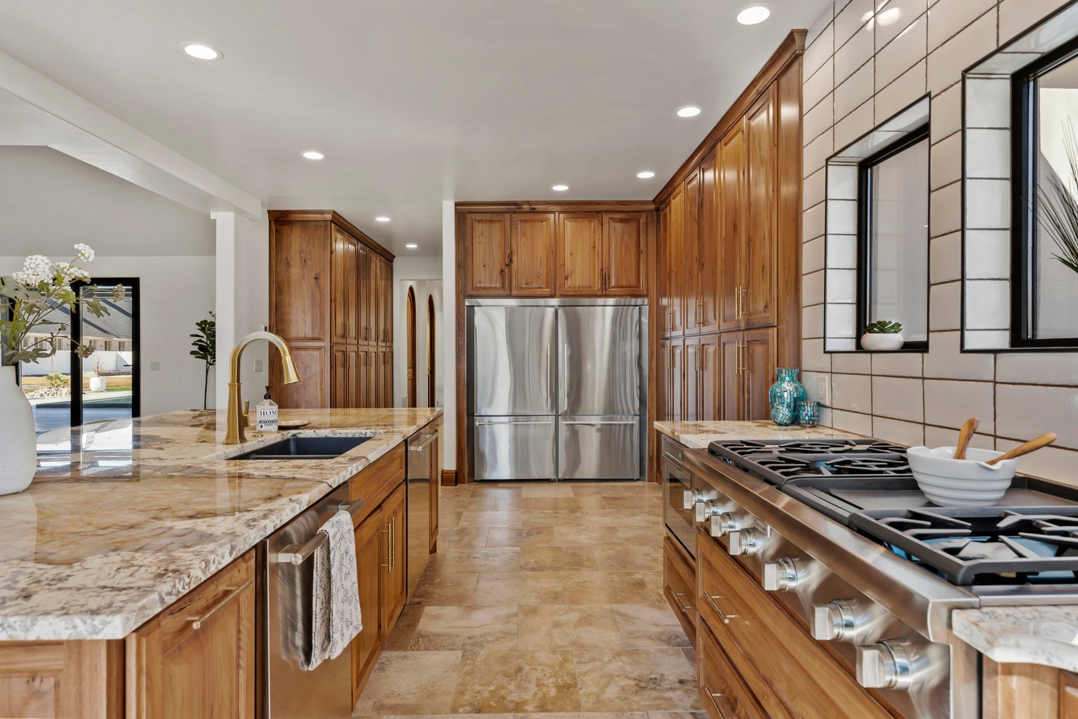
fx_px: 590
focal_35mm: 20
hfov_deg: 84.8
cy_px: 360
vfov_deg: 62.7
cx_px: 539
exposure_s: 1/2
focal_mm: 19.7
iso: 100
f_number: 8
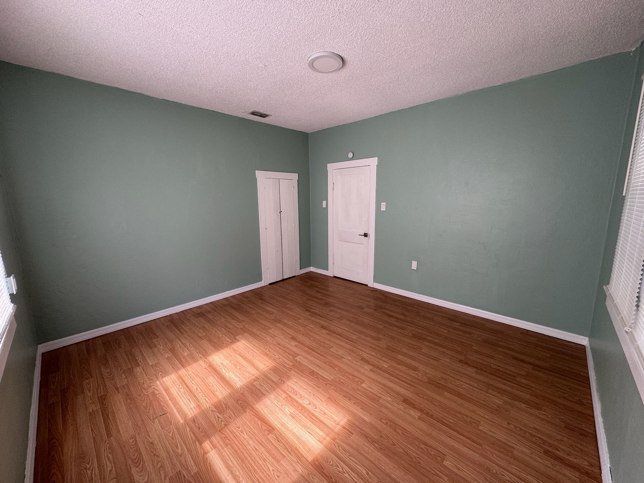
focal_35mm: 14
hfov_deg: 102.1
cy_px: 242
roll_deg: +0.0
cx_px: 322
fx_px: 260
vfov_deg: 85.7
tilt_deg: -9.0
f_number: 2.2
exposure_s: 1/99
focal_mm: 2.22
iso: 80
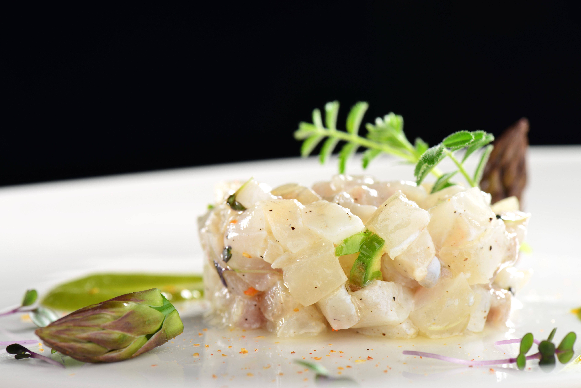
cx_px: 290
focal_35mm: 105
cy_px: 194
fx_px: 1694
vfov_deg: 13.0
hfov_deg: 19.5
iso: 79
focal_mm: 105
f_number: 13
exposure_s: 1/160
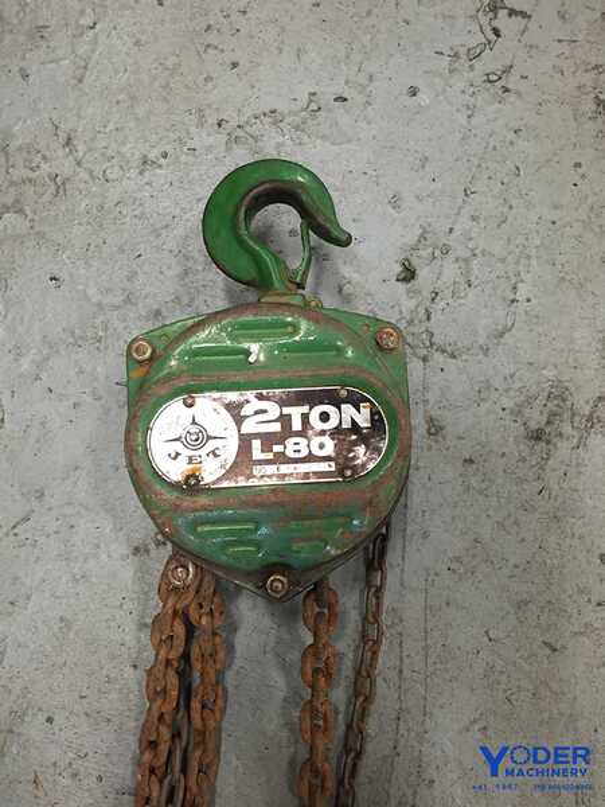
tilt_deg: -82.2
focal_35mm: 29
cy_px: 404
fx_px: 676
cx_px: 302
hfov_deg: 48.2
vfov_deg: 61.7
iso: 125
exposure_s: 1/30
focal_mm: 4.15
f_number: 2.2
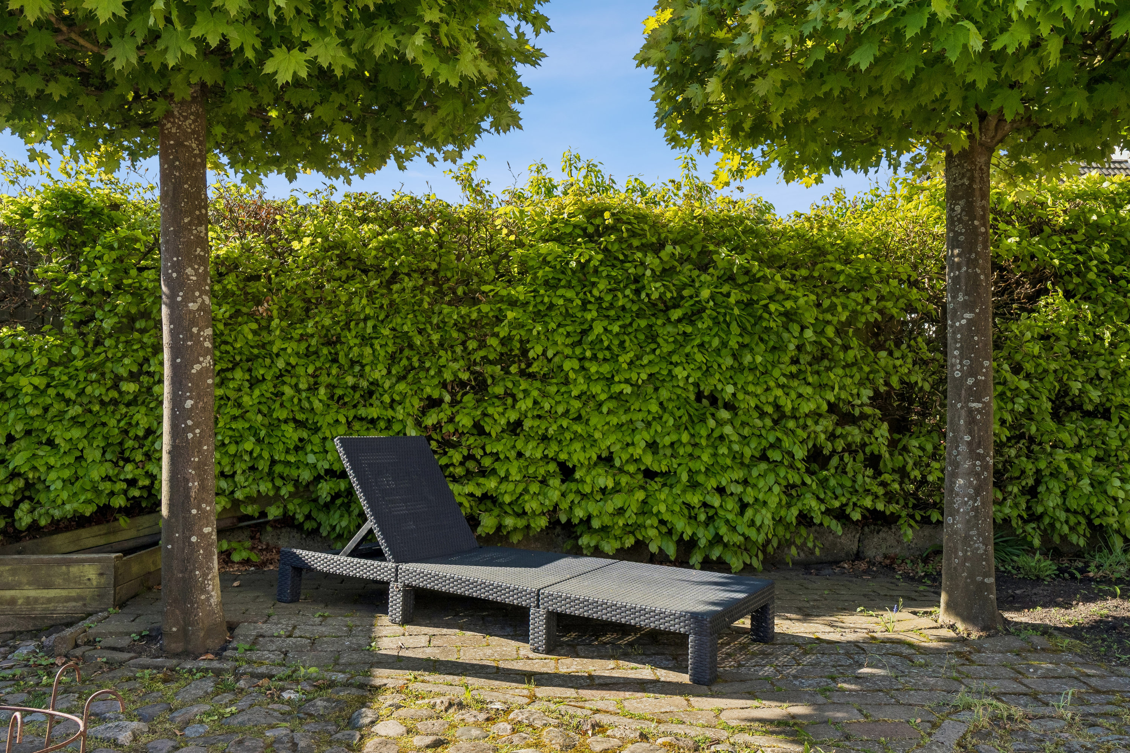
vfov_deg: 44.6
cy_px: 376
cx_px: 565
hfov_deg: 63.2
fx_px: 918
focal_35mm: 29
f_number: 8
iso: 250
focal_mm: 19.5
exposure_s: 1/320
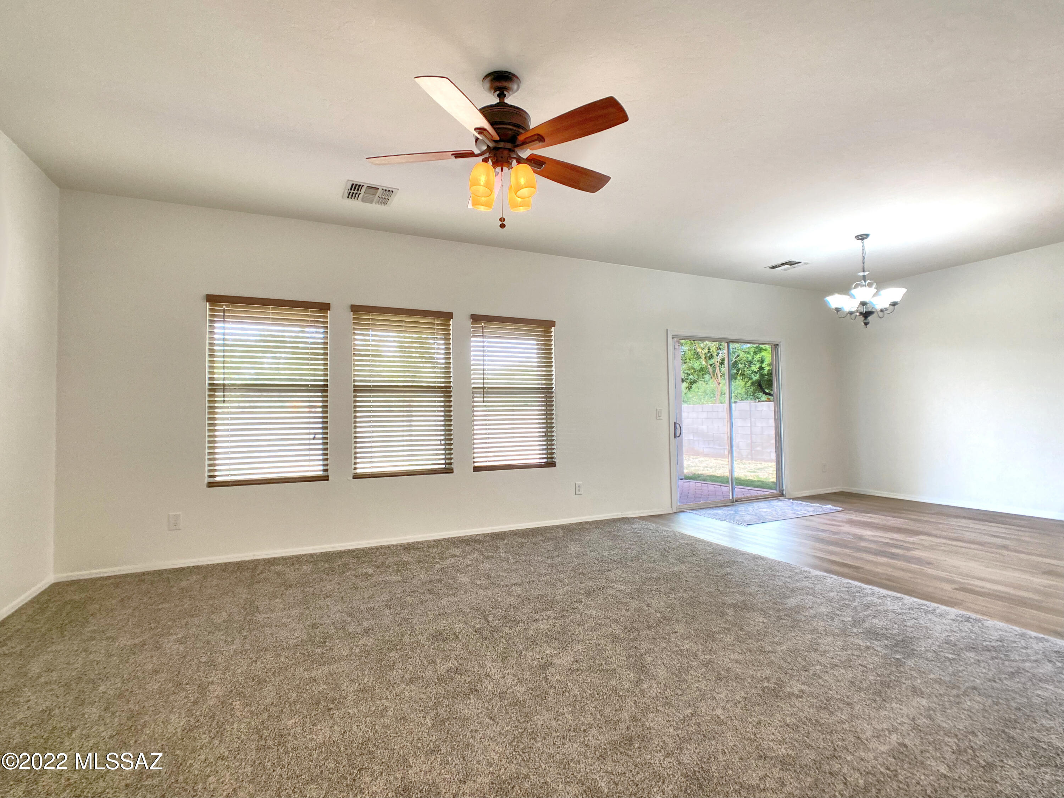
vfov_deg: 53.1
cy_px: 399
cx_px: 532
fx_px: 799
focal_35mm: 26
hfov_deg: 67.3
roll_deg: +0.6
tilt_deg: +2.5
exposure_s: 1/120
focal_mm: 4.25
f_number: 1.8
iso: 125
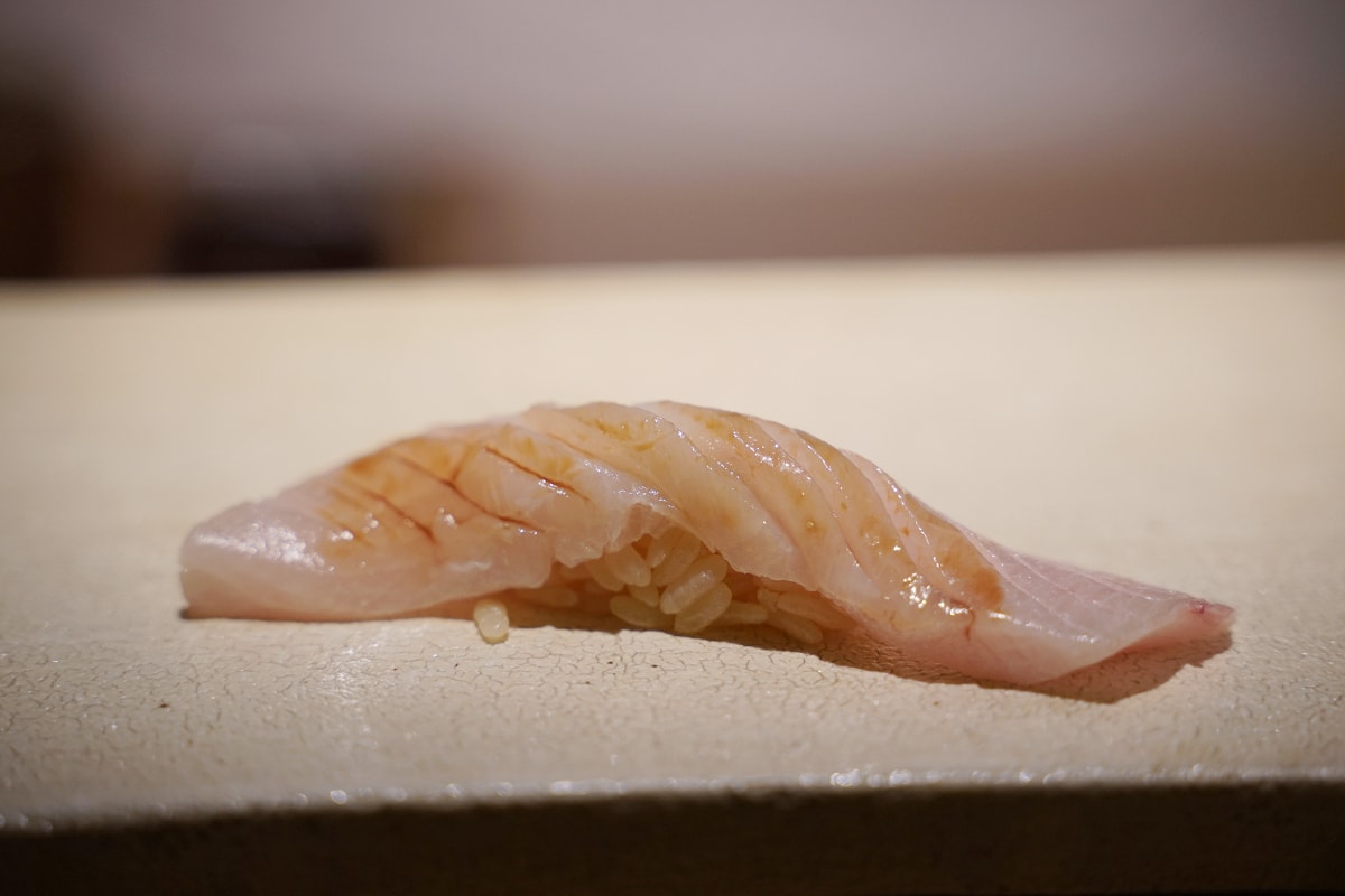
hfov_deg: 27.0
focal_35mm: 75
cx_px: 672
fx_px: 2802
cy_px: 448
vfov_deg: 18.2
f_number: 4
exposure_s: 1/80
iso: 1250
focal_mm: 75
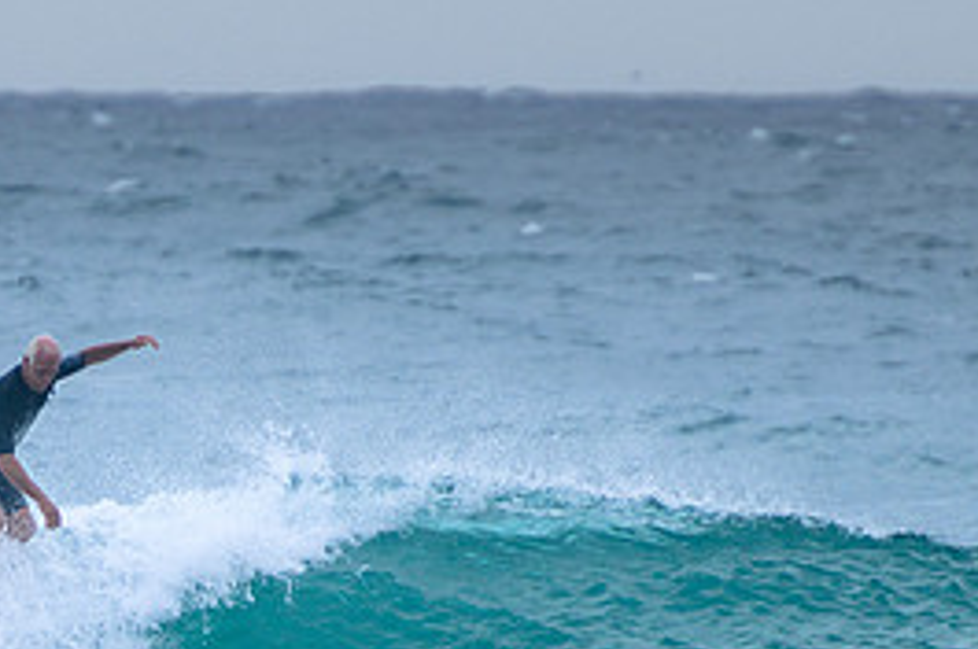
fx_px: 32722
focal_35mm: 1206
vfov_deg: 1.1
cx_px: 140
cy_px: 705
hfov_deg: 1.7
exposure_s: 1/2000
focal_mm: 400
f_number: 5.6
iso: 360
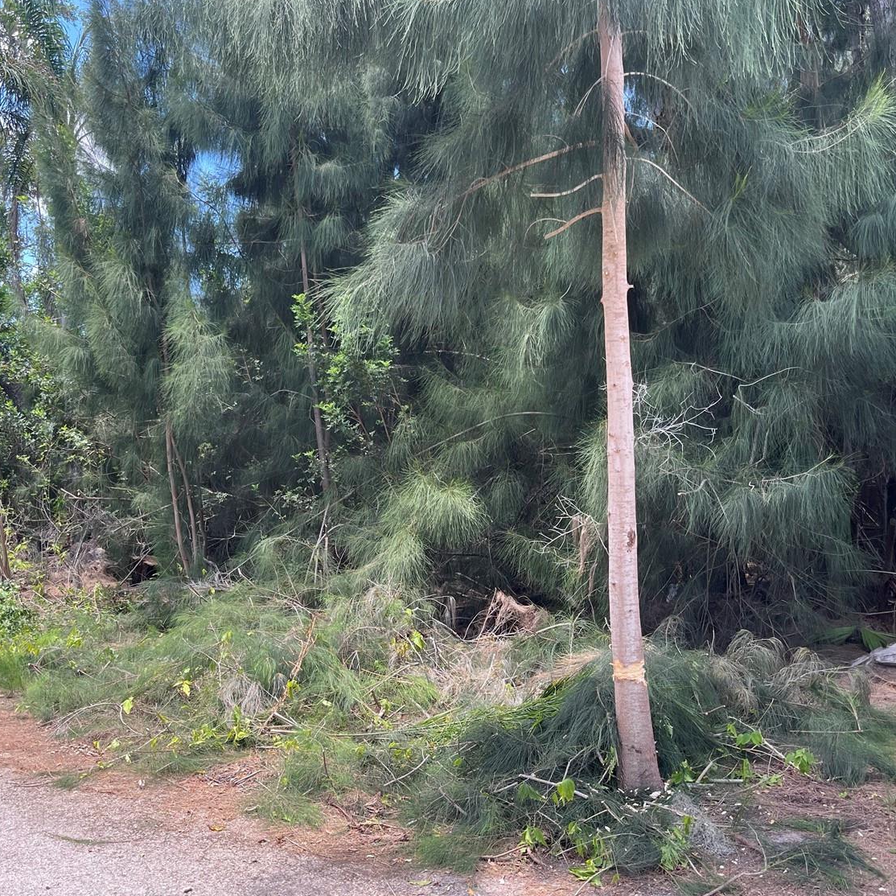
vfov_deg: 49.7
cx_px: 388
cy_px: 465
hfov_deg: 49.6
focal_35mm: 33
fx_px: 966
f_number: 1.6
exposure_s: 1/394
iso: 50
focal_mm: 5.1
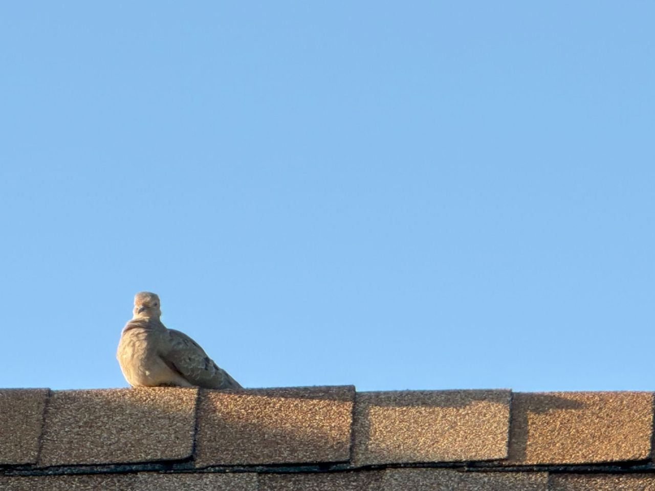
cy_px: 246
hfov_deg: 2.5
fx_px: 15138
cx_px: 328
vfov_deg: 1.9
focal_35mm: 800
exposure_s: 1/319
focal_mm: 16.89
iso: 50
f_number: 2.8
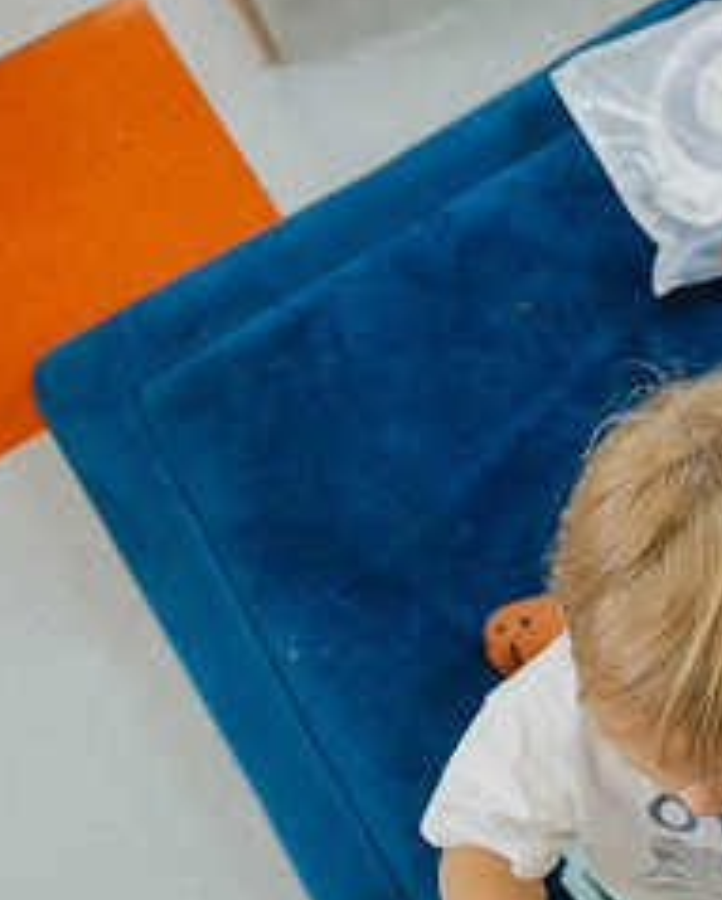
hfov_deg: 20.2
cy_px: 641
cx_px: 820
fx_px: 1919
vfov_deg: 26.1
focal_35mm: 72
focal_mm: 31.5
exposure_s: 1/200
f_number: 4.5
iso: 640
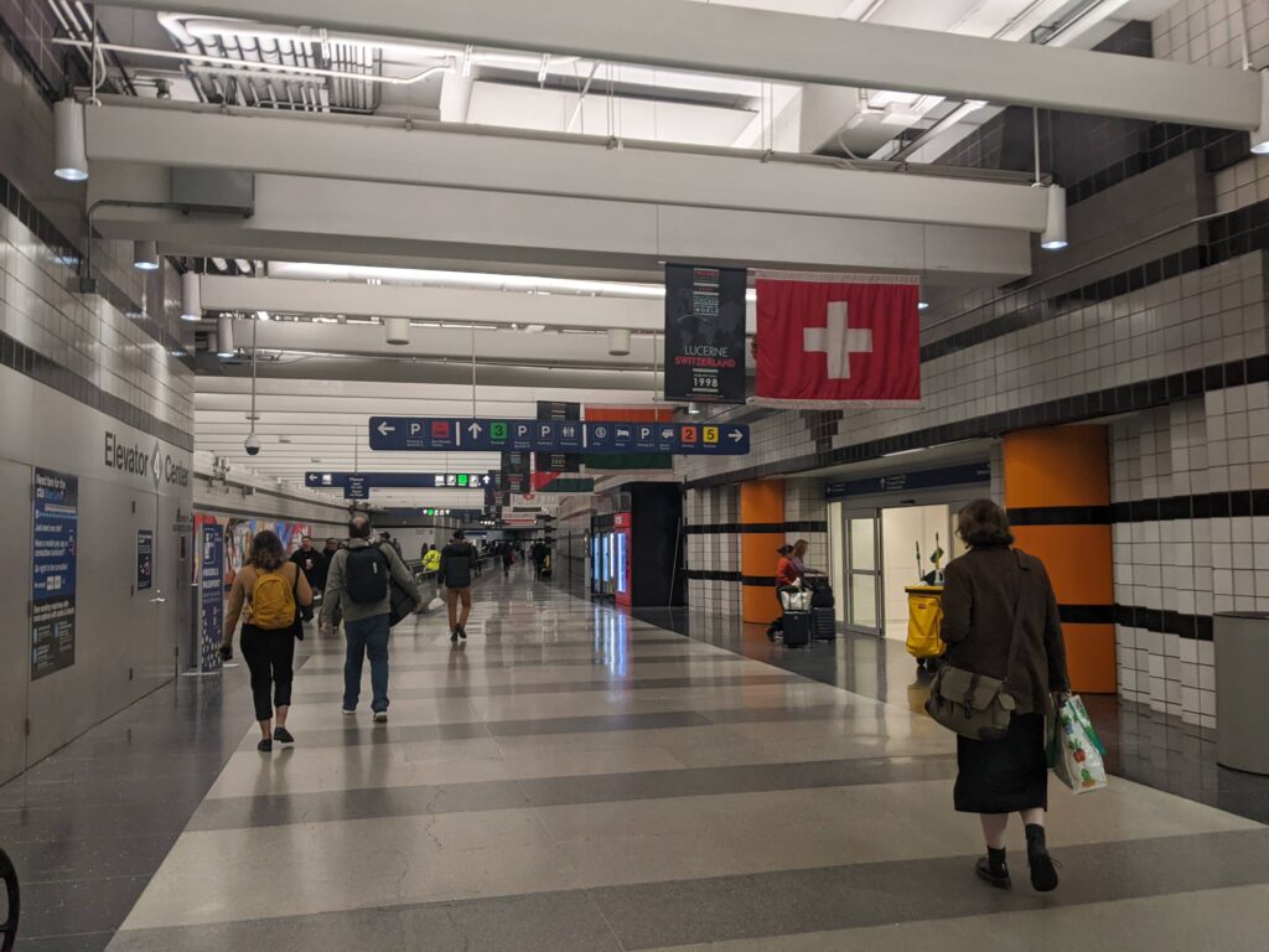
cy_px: 476
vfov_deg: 51.4
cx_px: 634
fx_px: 990
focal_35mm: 27
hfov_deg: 65.3
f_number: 1.8
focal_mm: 4.44
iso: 240
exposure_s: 1/120
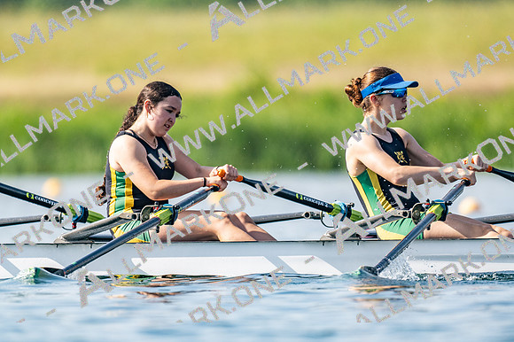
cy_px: 171
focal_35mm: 900
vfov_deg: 1.5
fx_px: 12842
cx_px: 257
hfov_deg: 2.3
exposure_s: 1/2500
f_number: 4
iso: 200
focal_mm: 600
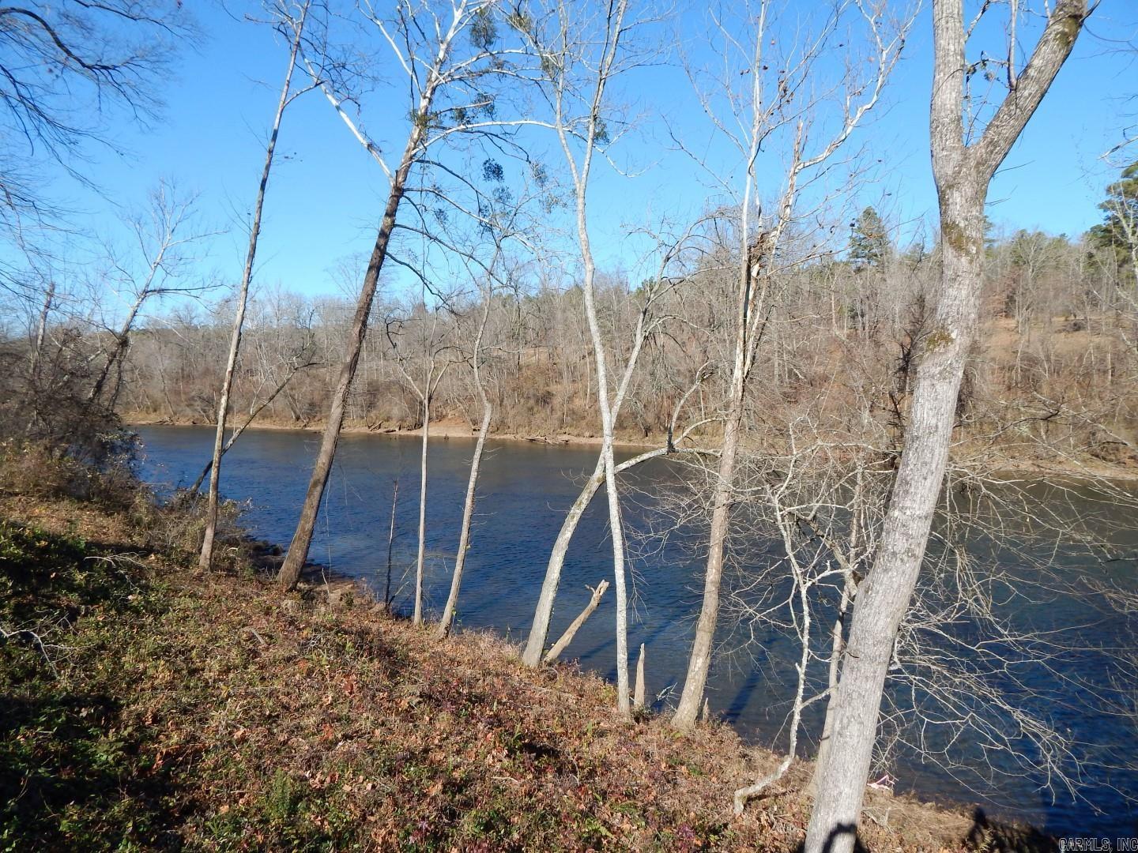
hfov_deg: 76.4
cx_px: 569
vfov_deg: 61.1
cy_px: 426
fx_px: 723
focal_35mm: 22
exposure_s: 1/1250
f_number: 3
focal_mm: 4
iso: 125
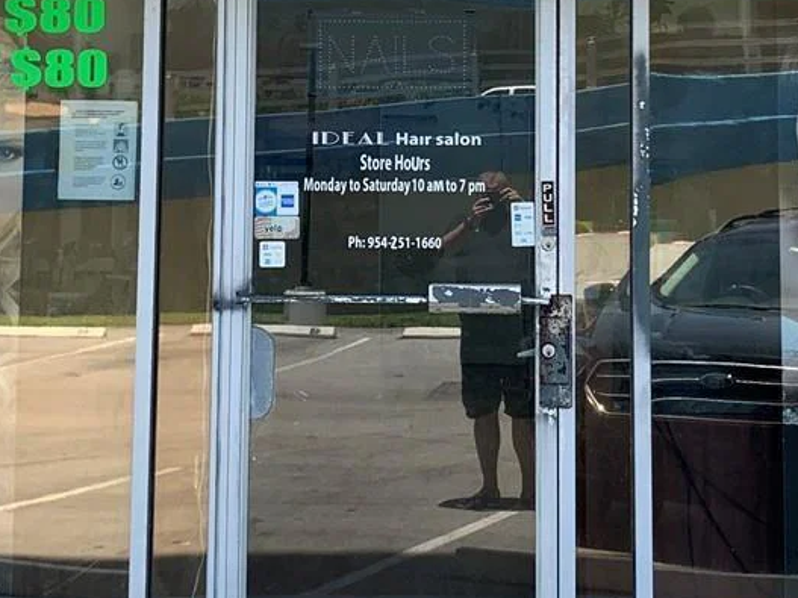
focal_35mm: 79
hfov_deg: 24.7
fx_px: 1821
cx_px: 451
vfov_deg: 18.3
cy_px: 50
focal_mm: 4.25
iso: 25
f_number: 1.8
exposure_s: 1/587
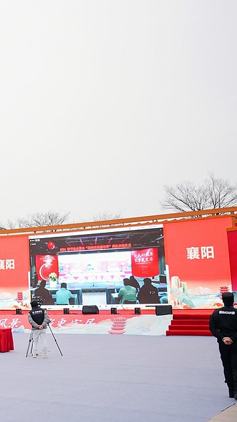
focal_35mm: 51
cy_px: 204
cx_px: -137
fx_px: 570
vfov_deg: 40.6
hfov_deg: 19.8
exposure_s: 1/320
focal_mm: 24
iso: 125
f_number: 2.8
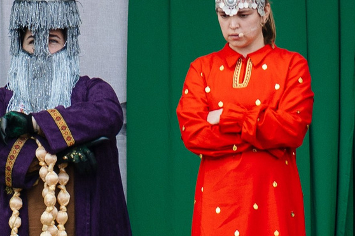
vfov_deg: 2.7
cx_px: 78
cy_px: -6
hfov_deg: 4.0
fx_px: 5068
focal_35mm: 514
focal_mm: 75
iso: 200
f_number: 3.5
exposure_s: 1/200
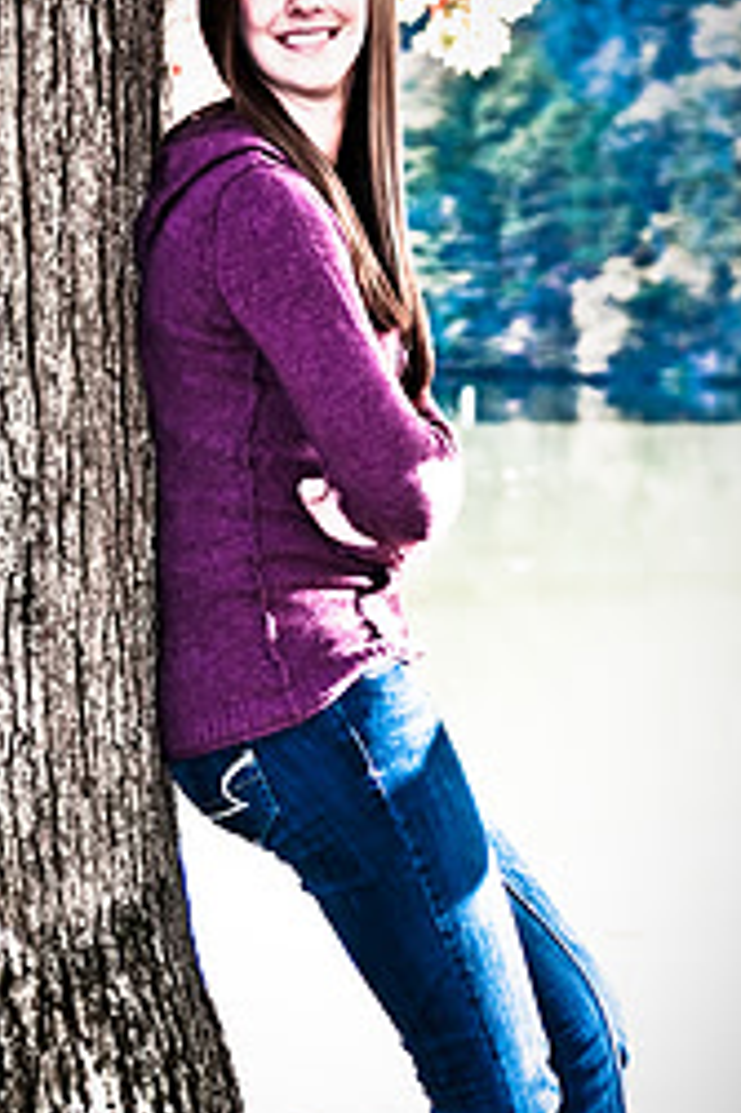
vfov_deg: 15.9
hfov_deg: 10.6
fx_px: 3988
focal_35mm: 129
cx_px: 313
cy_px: 576
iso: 100
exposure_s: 1/250
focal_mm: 48
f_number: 2.8
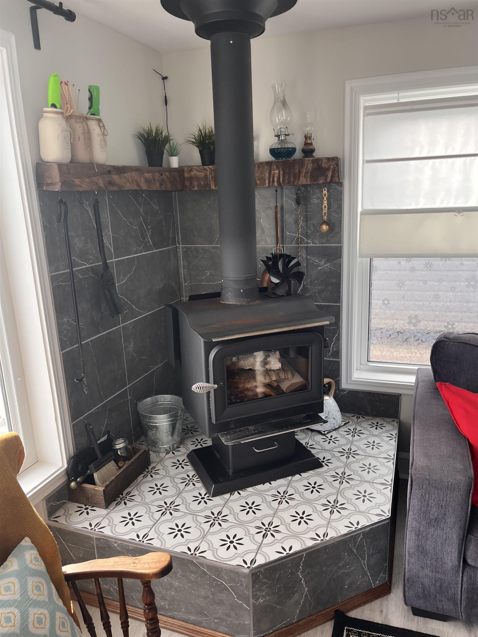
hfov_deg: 53.1
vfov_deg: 67.3
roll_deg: +0.4
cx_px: 239
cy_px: 318
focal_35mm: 26
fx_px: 479
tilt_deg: -16.5
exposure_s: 1/121
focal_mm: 5.1
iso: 64
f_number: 1.6
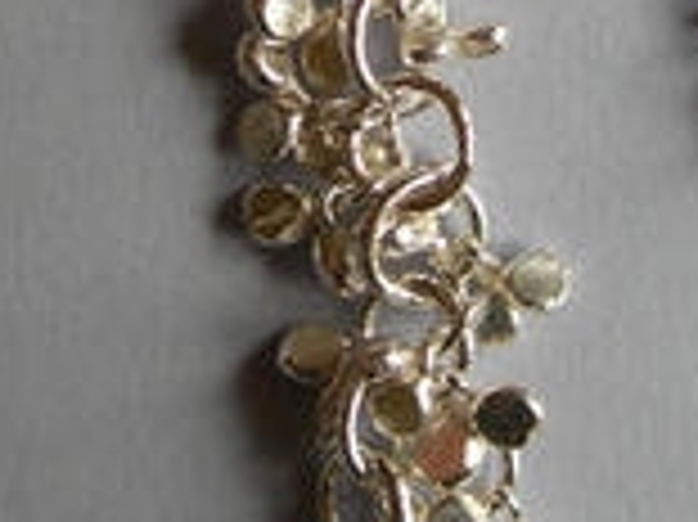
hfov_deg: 16.4
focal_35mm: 120
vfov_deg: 12.2
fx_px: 2418
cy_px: 20
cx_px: 286
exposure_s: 1/46
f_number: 2.8
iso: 50
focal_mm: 7.8
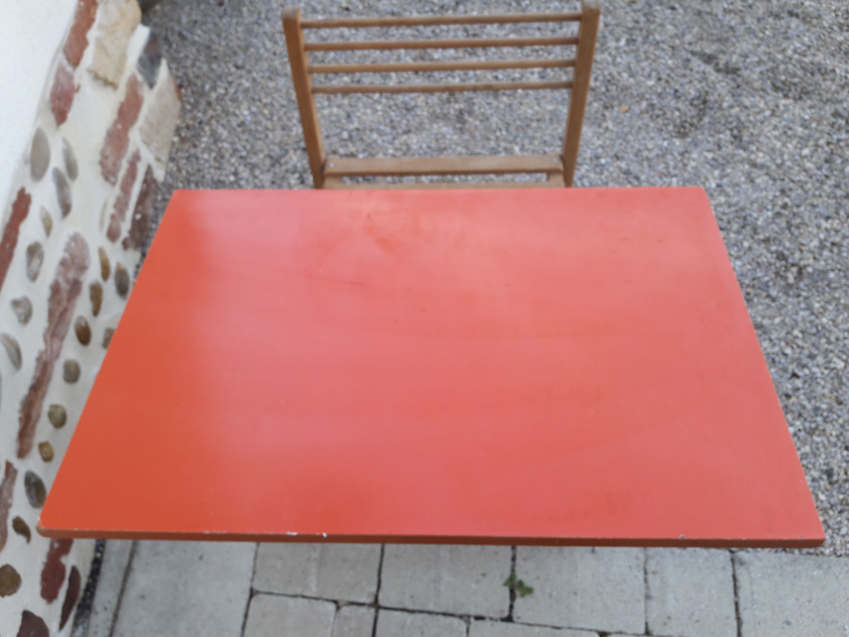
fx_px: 687
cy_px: 318
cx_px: 424
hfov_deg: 63.4
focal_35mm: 28
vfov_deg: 49.7
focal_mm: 3.7
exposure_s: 1/162
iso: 40
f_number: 1.9
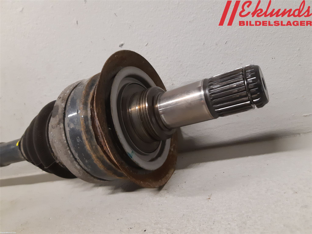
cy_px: 117
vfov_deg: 53.1
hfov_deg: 67.3
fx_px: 234
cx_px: 156
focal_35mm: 26
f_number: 1.7
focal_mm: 3.93
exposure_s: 1/50
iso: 320
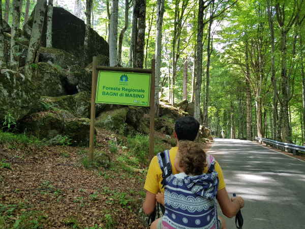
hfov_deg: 67.3
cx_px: 152
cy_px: 114
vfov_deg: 53.1
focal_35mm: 26
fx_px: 229
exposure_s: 1/50
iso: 50
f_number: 1.7
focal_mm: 4.2
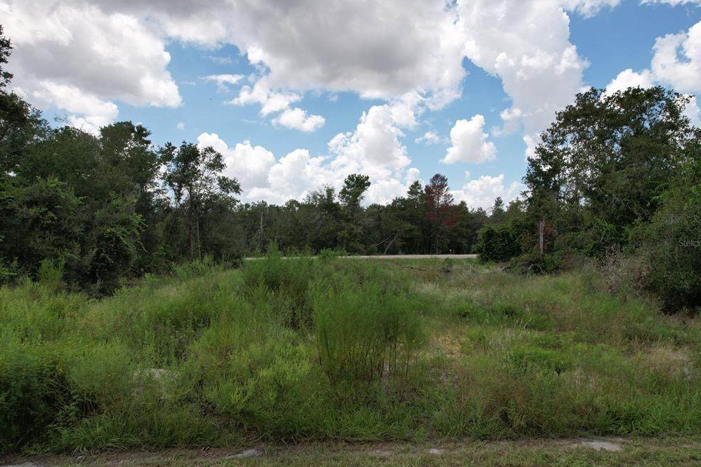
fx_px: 448
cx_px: 353
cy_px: 243
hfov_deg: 76.1
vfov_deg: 55.1
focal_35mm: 23
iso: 100
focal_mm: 8.38
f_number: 2.8
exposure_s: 1/120
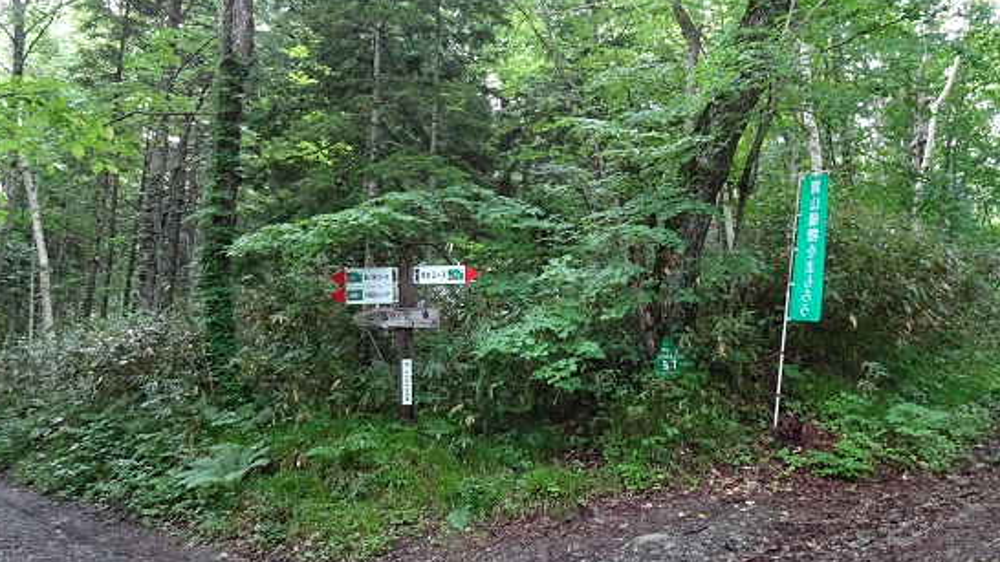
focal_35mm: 35
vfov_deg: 33.7
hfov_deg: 56.5
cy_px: 262
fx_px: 928
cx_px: 559
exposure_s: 1/30
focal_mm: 4.1
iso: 640
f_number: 3.5
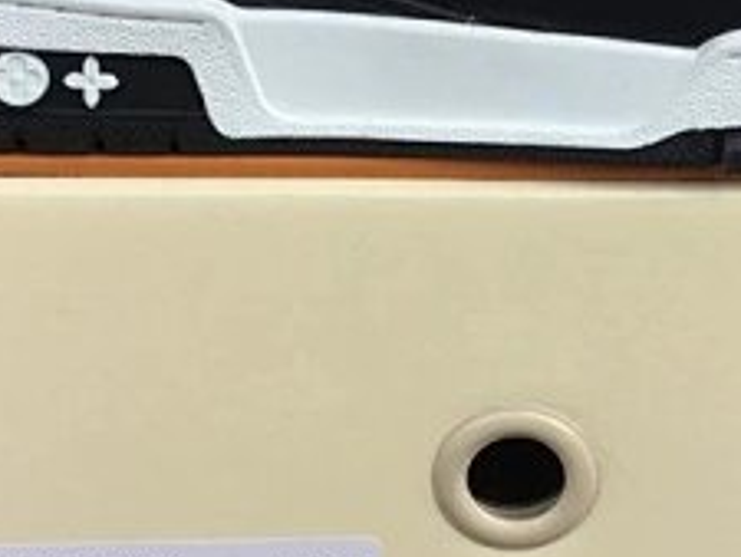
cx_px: 504
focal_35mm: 88
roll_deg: -0.2
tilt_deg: -17.7
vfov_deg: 16.6
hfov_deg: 22.1
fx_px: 1885
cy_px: 73
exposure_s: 1/562
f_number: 2.4
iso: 25
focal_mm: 3.3
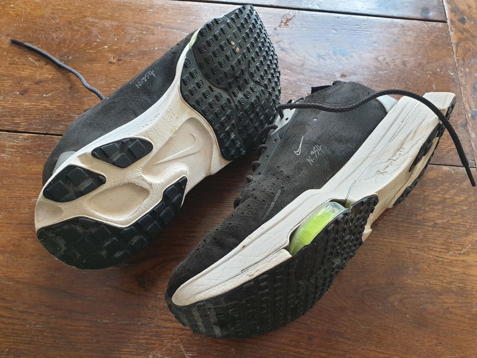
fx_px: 358
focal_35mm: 26
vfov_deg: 53.1
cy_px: 179
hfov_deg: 67.3
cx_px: 238
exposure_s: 1/25
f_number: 2.4
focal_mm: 4.3
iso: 320
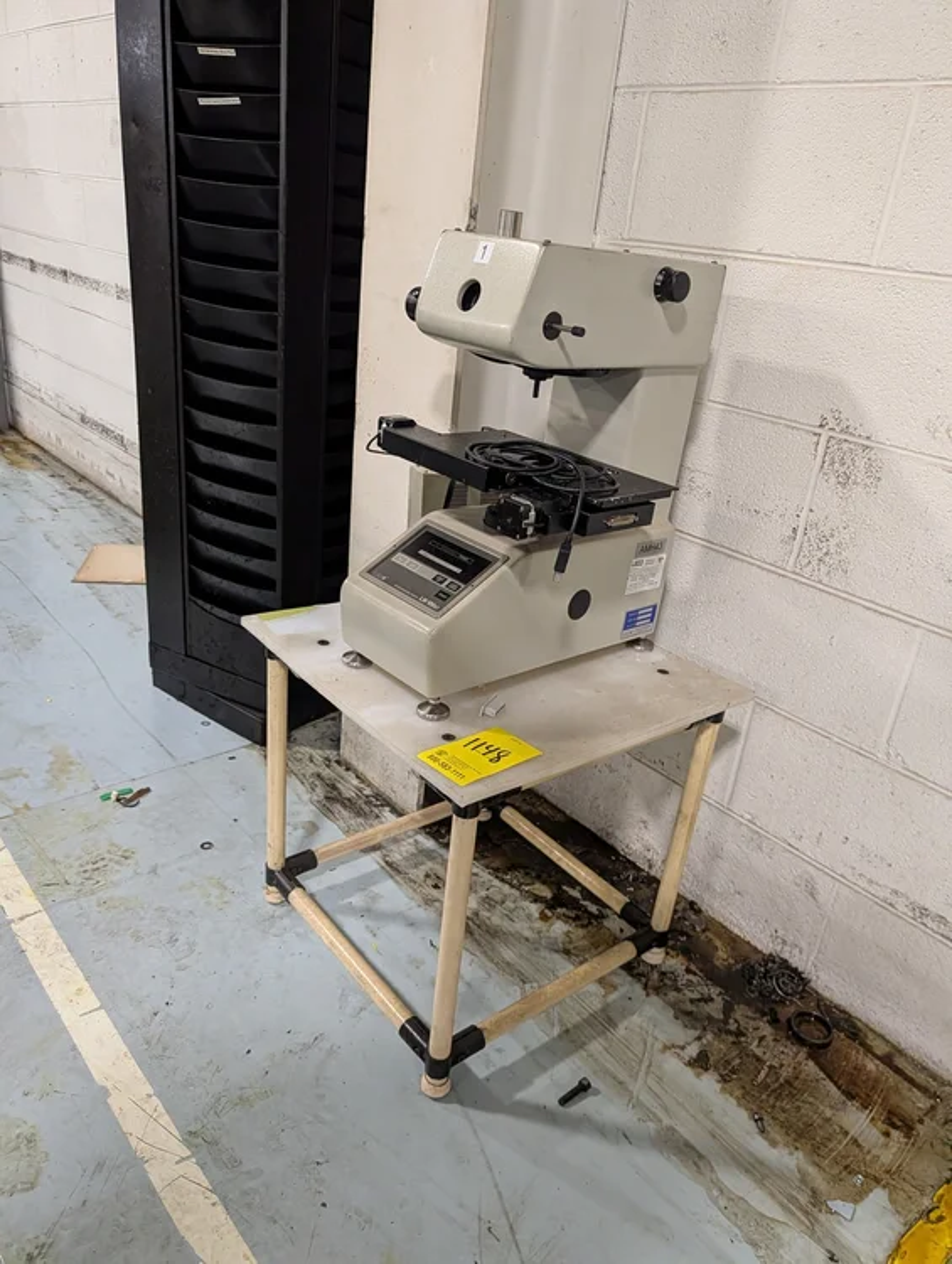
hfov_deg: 57.0
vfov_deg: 71.5
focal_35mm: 24
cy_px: 632
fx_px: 878
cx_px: 476
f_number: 1.68
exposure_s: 1/170
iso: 2050
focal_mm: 6.9
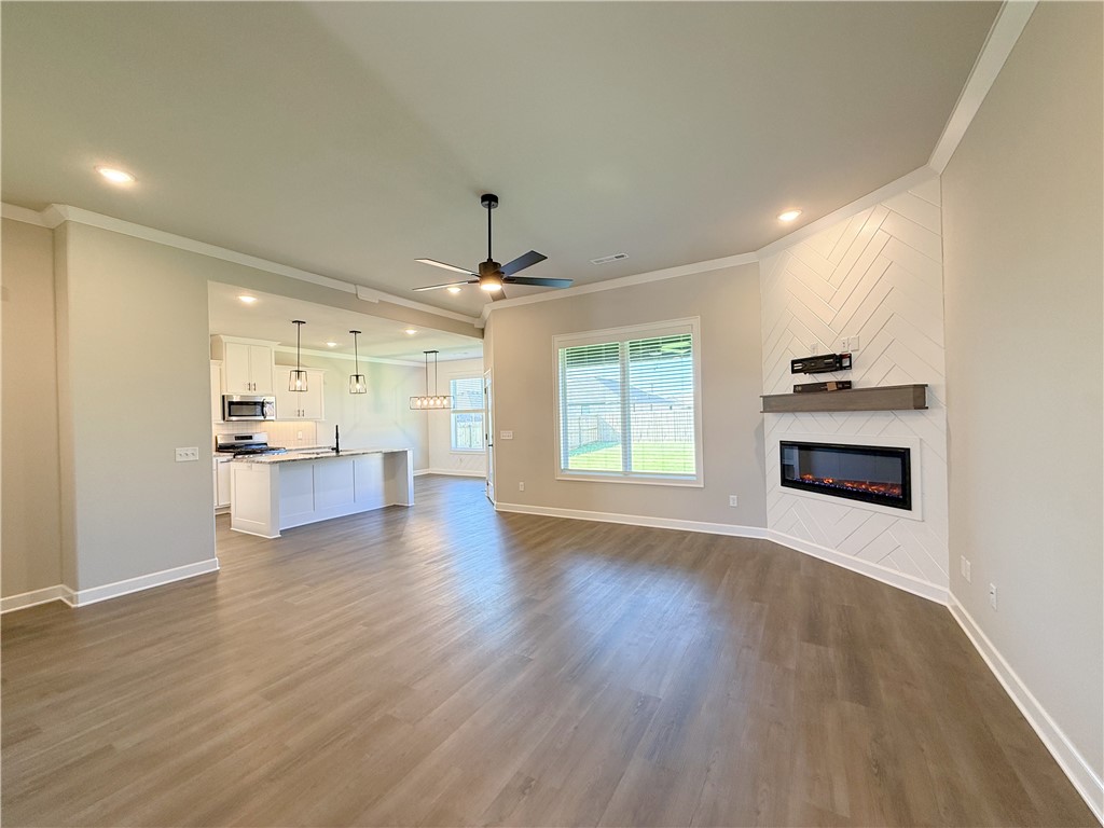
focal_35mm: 14
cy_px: 414
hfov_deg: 102.1
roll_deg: +1.5
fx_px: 446
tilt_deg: +0.0
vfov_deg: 85.7
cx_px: 552
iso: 80
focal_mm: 2.22
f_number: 2.2
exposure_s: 1/40
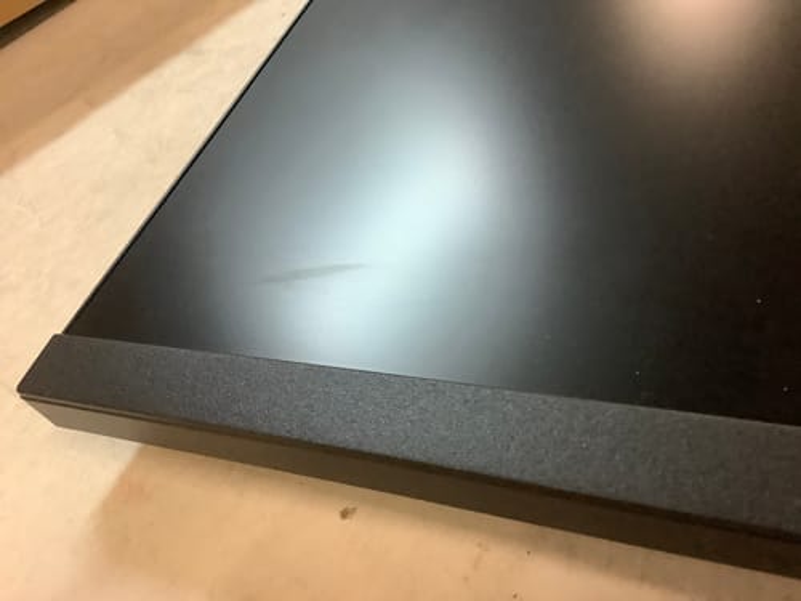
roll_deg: +27.5
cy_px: 300
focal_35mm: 31
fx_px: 717
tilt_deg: -42.3
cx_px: 400
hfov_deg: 58.4
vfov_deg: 45.4
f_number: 2.4
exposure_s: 1/50
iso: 320
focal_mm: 3.3
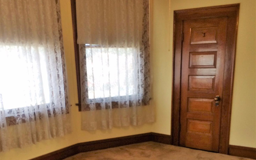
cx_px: 125
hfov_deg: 47.2
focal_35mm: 42
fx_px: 293
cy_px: 139
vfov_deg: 29.5
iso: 40
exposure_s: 1/40
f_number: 2.2
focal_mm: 4.15
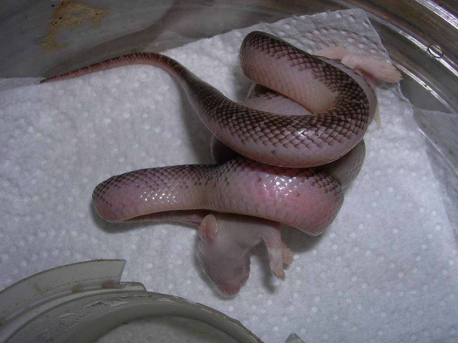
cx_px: 229
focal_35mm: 38
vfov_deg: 37.7
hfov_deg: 49.0
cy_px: 172
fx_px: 503
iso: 50
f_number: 5.6
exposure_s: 1/60.1
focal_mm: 5.8
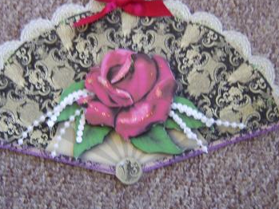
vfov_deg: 35.9
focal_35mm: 40
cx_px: 126
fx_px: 323
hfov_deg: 46.7
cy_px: 87
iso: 71
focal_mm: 8.13
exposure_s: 1/3
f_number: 2.7
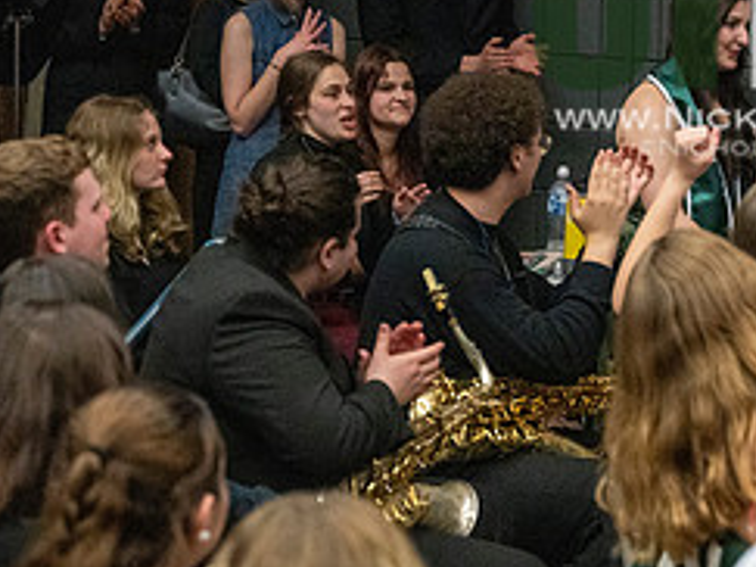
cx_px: 768
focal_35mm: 161
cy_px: 8
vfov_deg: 9.2
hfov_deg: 12.1
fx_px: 3514
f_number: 4
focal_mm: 70
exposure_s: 1/500
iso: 10000
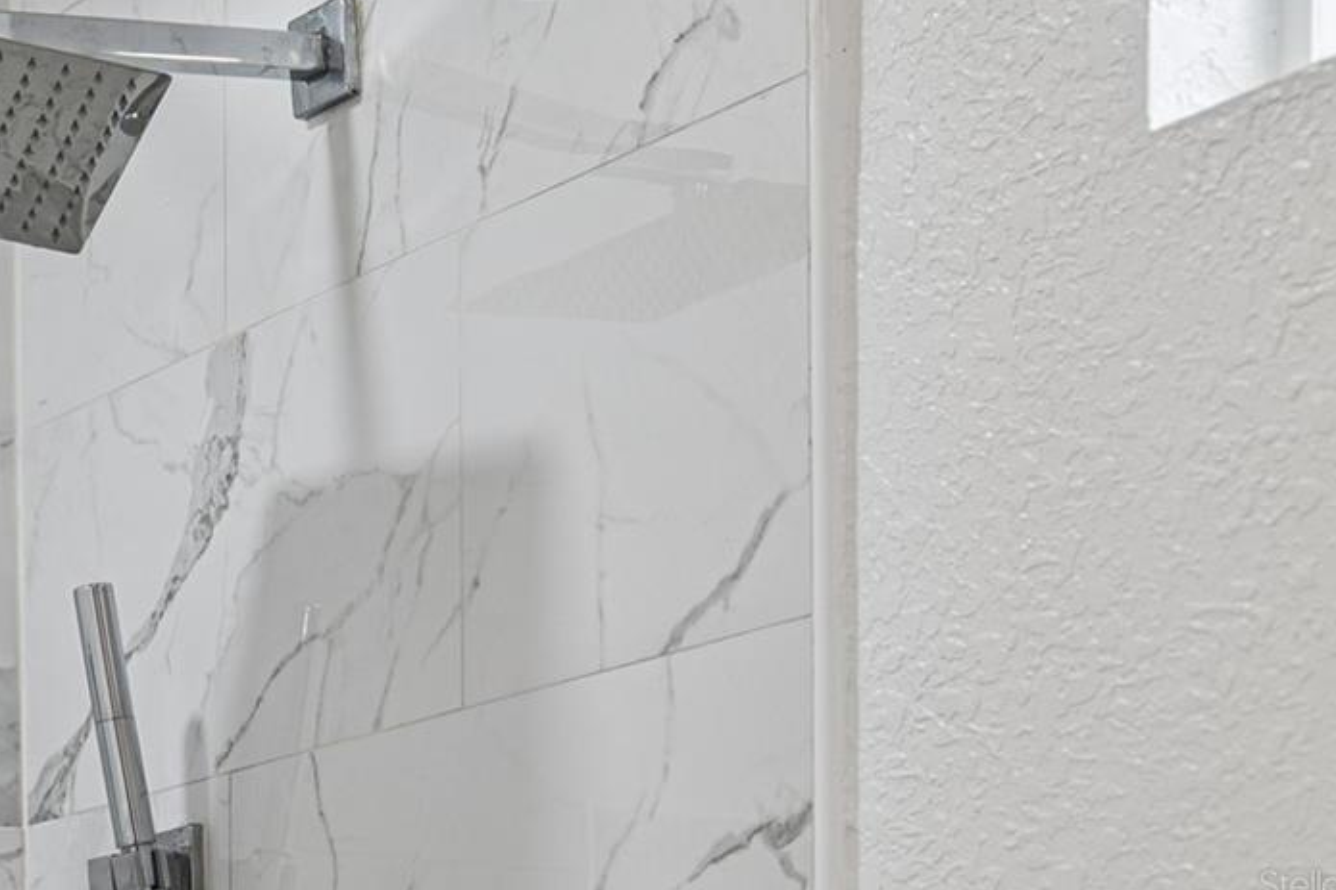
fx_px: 3673
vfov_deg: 13.6
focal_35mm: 99
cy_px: 884
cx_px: -108
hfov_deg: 19.8
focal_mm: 43
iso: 125
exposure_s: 1/60
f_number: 2.8
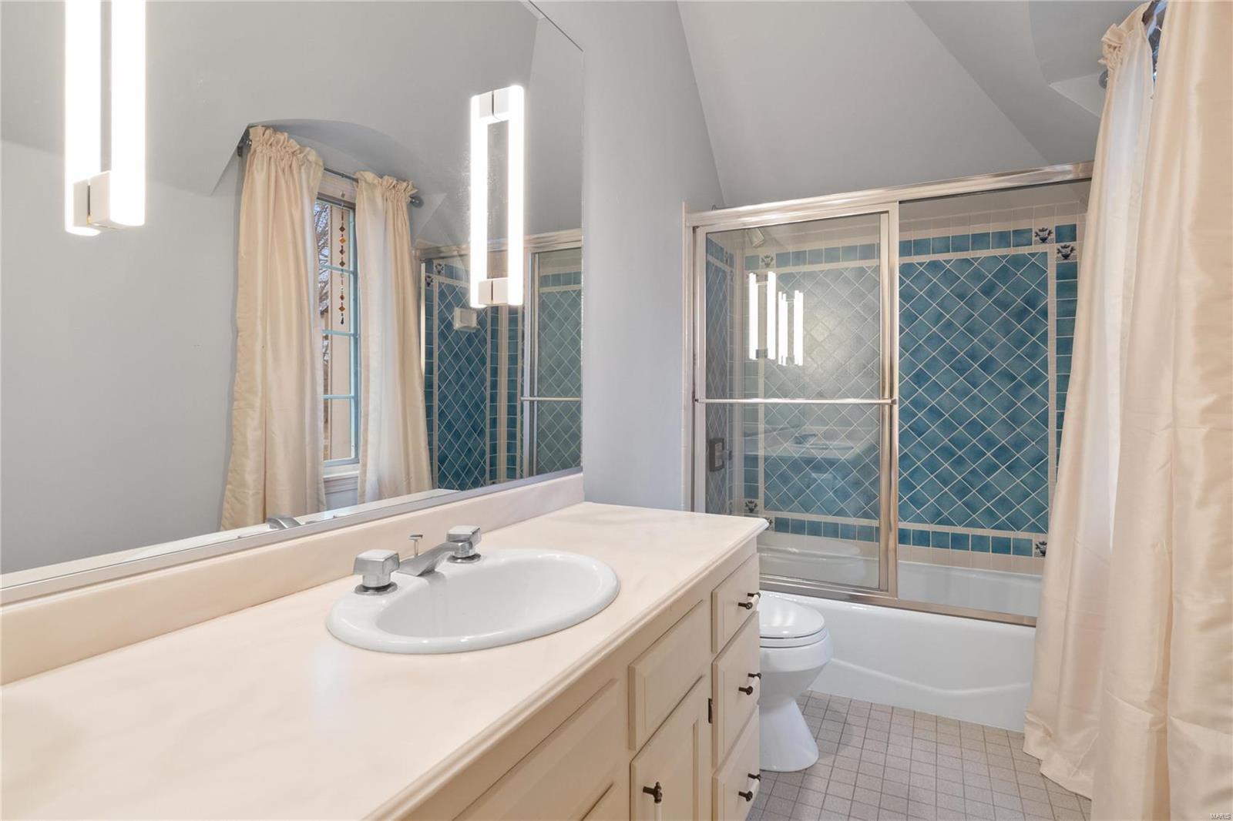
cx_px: 616
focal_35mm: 18
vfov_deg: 67.4
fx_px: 616
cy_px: 410
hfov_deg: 90.0
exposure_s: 1/1.25
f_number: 8
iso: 500
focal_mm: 9
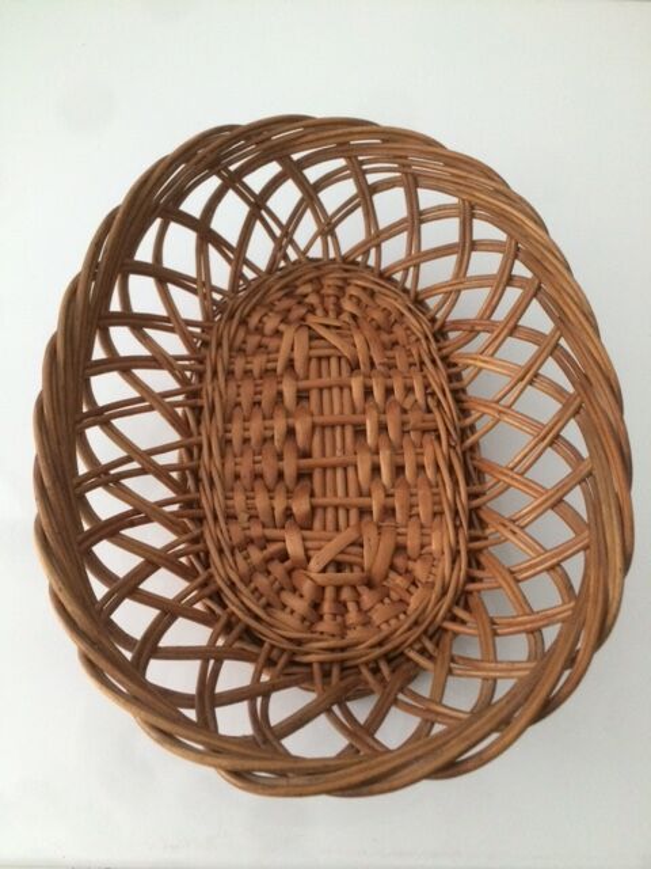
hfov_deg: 48.2
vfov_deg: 61.7
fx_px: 727
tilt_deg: -62.6
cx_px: 326
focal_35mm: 29
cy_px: 434
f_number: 2.2
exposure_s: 1/25
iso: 320
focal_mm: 4.15
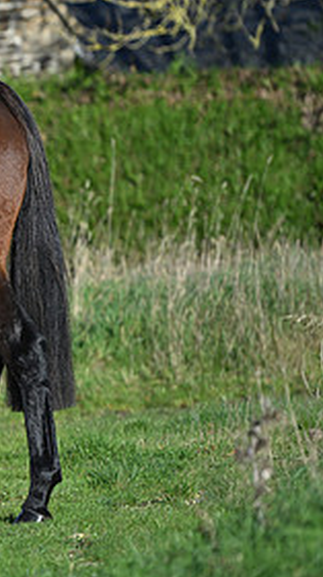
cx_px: -265
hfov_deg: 3.6
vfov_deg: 6.4
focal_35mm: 337
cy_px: 242
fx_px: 5144
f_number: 3.5
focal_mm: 155
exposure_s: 1/1250
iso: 140
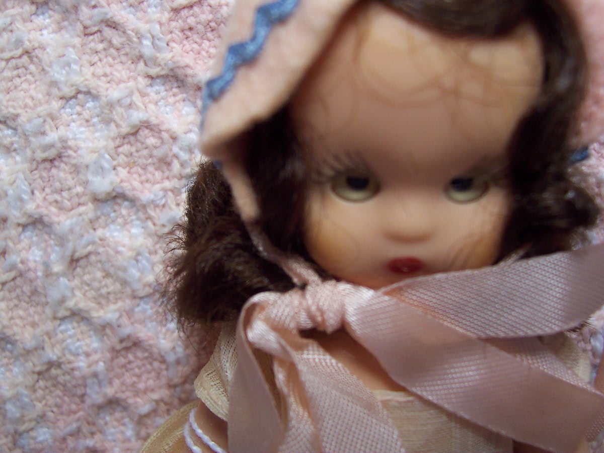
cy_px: 226
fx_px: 646
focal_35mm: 37
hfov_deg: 50.1
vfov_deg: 38.7
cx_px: 302
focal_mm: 5.6
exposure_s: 1/45
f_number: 2.8
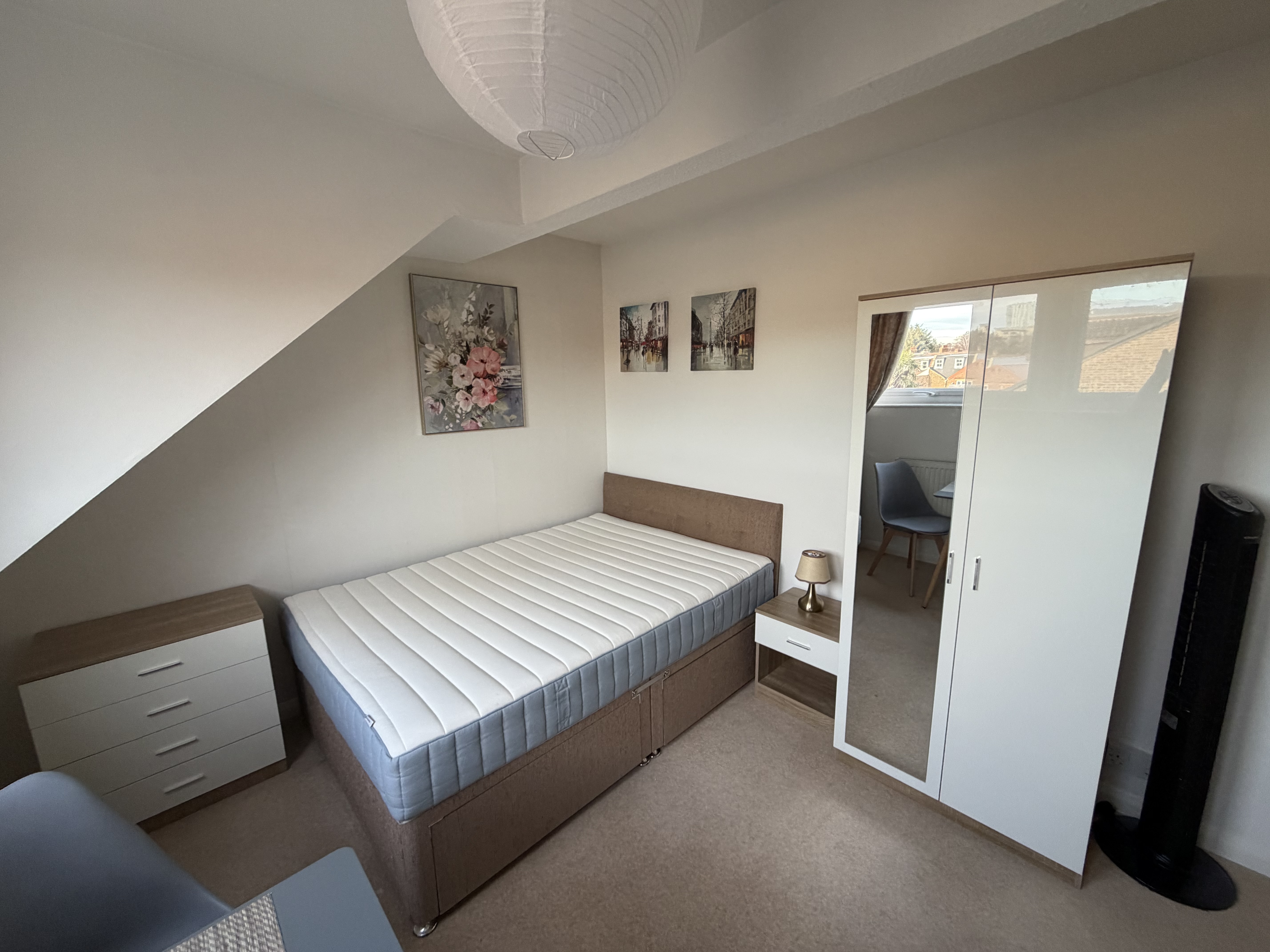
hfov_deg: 102.1
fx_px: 514
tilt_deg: -10.6
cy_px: 476
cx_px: 635
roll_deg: +1.0
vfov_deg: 85.7
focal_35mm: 14
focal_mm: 2.22
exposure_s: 1/121
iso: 320
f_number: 2.2
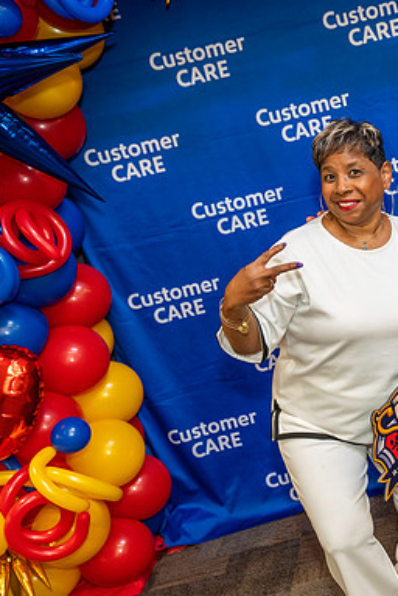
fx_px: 927
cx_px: 432
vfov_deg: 35.6
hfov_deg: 22.9
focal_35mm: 56
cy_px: 298
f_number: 4
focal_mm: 37
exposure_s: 1/160
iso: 1250
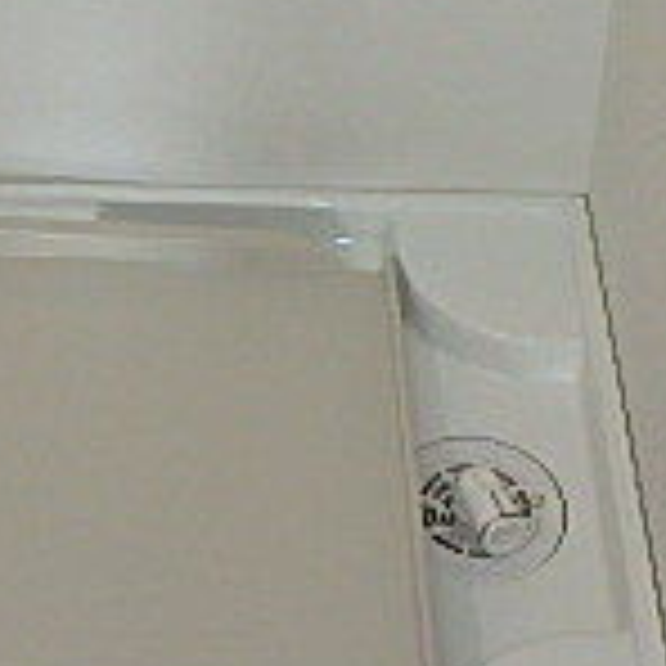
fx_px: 1741
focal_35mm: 80
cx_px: 234
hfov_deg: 21.6
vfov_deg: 20.3
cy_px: -135
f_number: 3.5
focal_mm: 3.7
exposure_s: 1/50
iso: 200
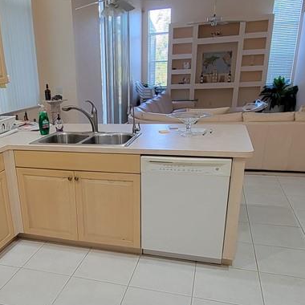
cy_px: 189
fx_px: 309
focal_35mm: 31
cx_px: 88
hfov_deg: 51.0
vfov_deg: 52.0
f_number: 2.2
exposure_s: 1/60
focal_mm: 2.2
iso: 200
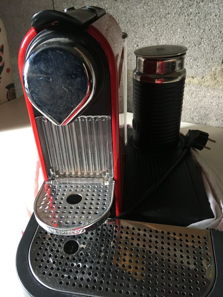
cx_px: 112
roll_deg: +0.5
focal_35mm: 29
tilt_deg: -32.5
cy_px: 148
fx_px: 249
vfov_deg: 61.7
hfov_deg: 48.2
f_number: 2.2
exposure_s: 1/33
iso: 200
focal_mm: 4.15
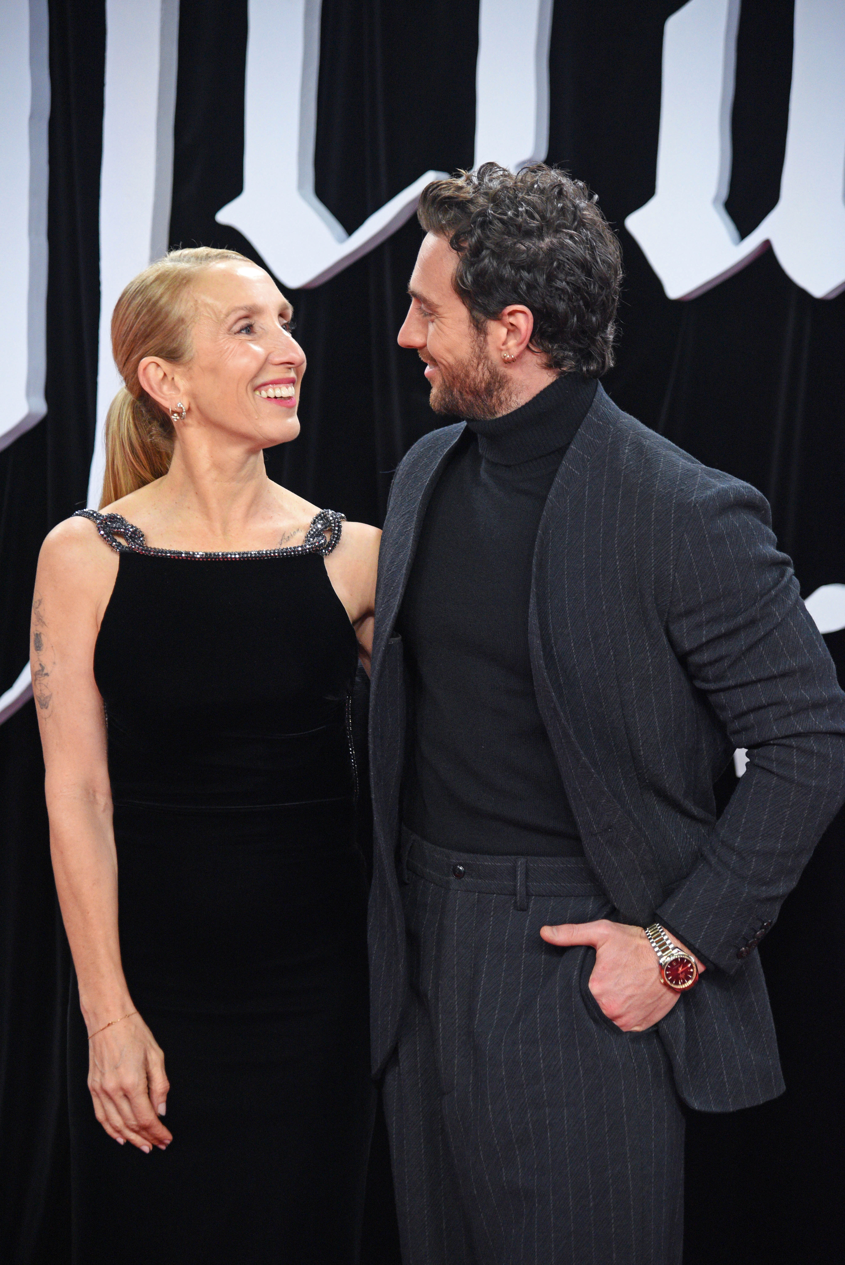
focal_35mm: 105
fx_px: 3693
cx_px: 422
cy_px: 632
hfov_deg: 13.1
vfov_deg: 19.4
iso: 2500
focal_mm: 105
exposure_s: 1/320
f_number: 4
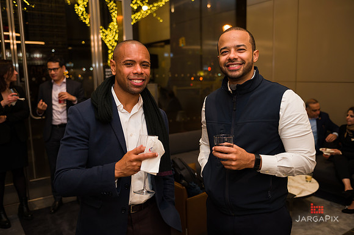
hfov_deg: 58.7
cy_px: 118
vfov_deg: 41.1
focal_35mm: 32
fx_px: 314
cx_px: 177
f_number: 3.2
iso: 400
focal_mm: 32
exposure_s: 1/160
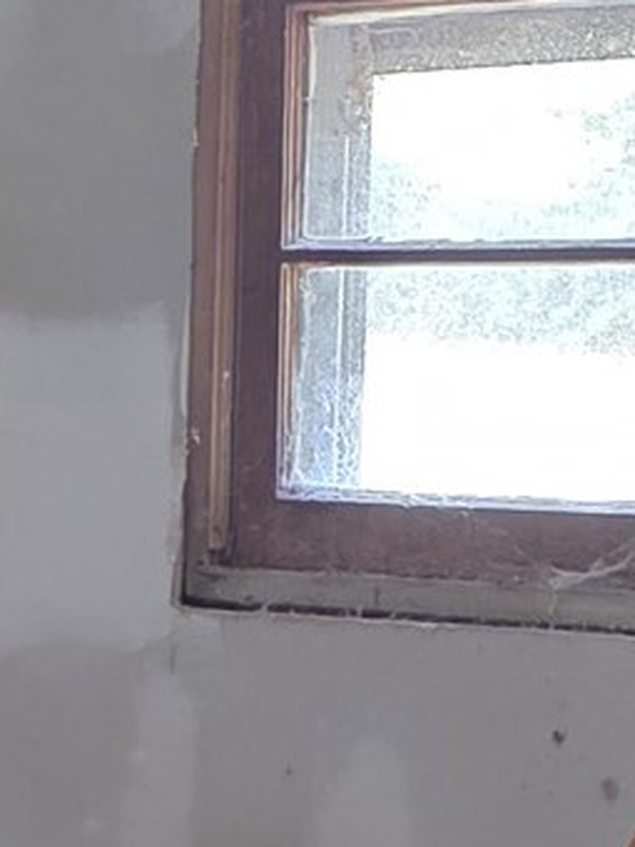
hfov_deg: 8.5
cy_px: 954
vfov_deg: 12.4
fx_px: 3816
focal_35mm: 156
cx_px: -976
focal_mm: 6.3
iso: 500
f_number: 1.7
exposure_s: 1/120
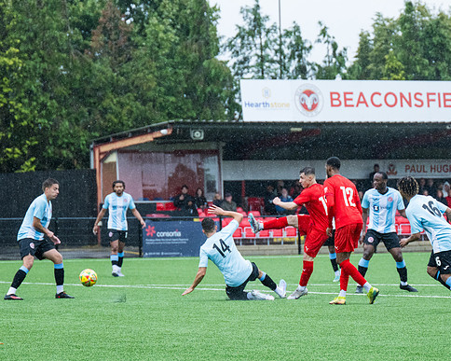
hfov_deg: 9.9
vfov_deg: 8.0
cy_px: 195
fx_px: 2589
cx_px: 300
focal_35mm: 194
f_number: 4
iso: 1000
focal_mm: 99
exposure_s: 1/2500
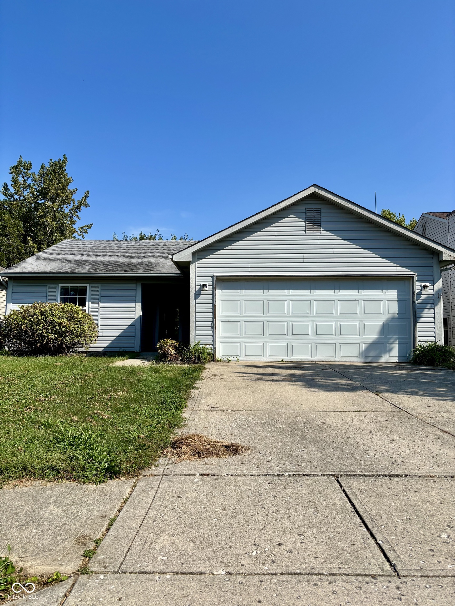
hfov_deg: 53.1
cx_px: 228
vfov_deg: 67.3
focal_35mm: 26
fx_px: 456
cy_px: 303
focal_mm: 5.96
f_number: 1.6
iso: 50
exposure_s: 1/4425
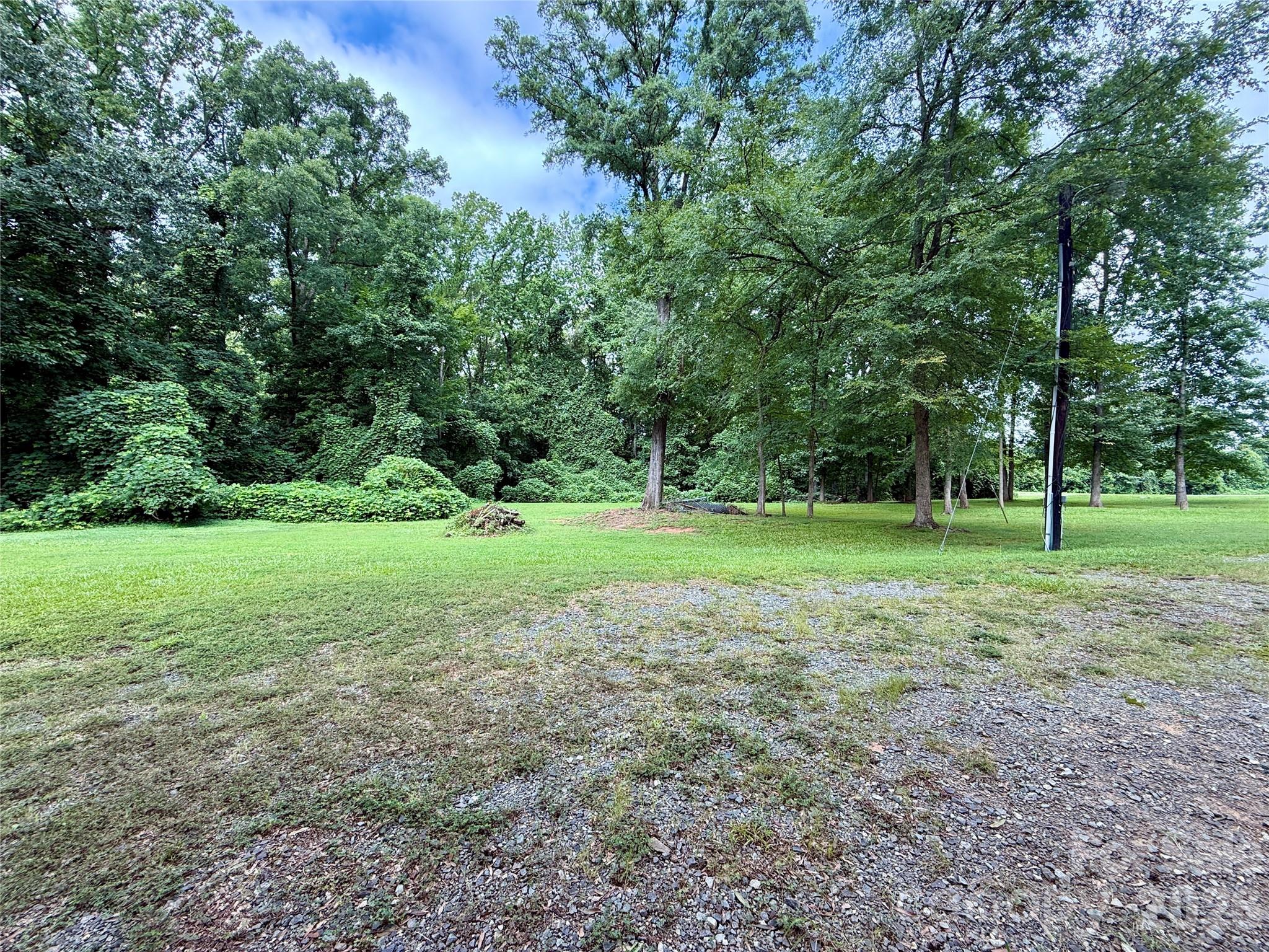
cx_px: 634
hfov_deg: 102.1
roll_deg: -1.9
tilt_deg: +3.6
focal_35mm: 14
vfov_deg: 85.7
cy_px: 476
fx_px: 513
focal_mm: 2.22
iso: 50
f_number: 2.2
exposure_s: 1/242
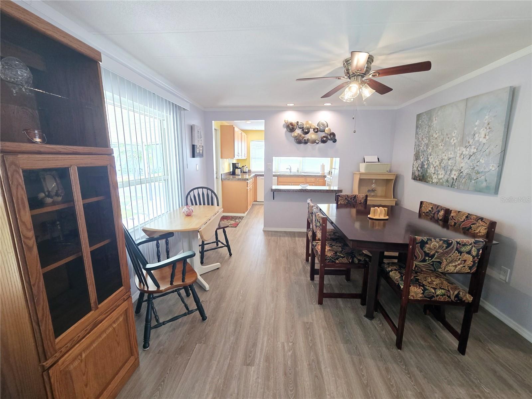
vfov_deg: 89.9
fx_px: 200
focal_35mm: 13
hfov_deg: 106.2
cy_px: 200
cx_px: 266
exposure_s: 1/60
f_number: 2.2
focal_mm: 2.2
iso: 125
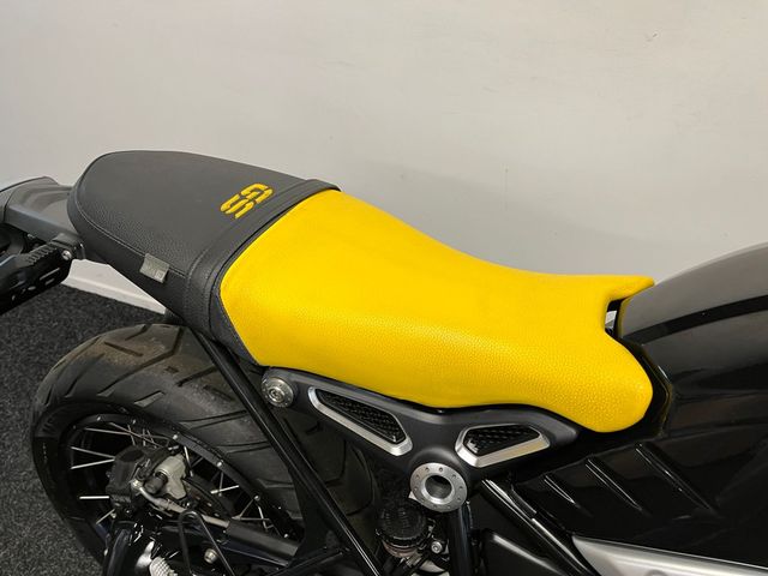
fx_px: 577
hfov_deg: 67.3
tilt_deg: -38.1
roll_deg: -0.7
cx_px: 384
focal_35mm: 26
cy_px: 288
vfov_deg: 53.1
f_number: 1.6
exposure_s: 1/50
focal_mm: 5.1
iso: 80
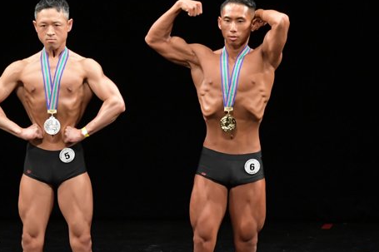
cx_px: 160
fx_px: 4841
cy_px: 165
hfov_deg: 4.5
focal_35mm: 460
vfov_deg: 3.0
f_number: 5.6
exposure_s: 1/400
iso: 3200
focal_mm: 180
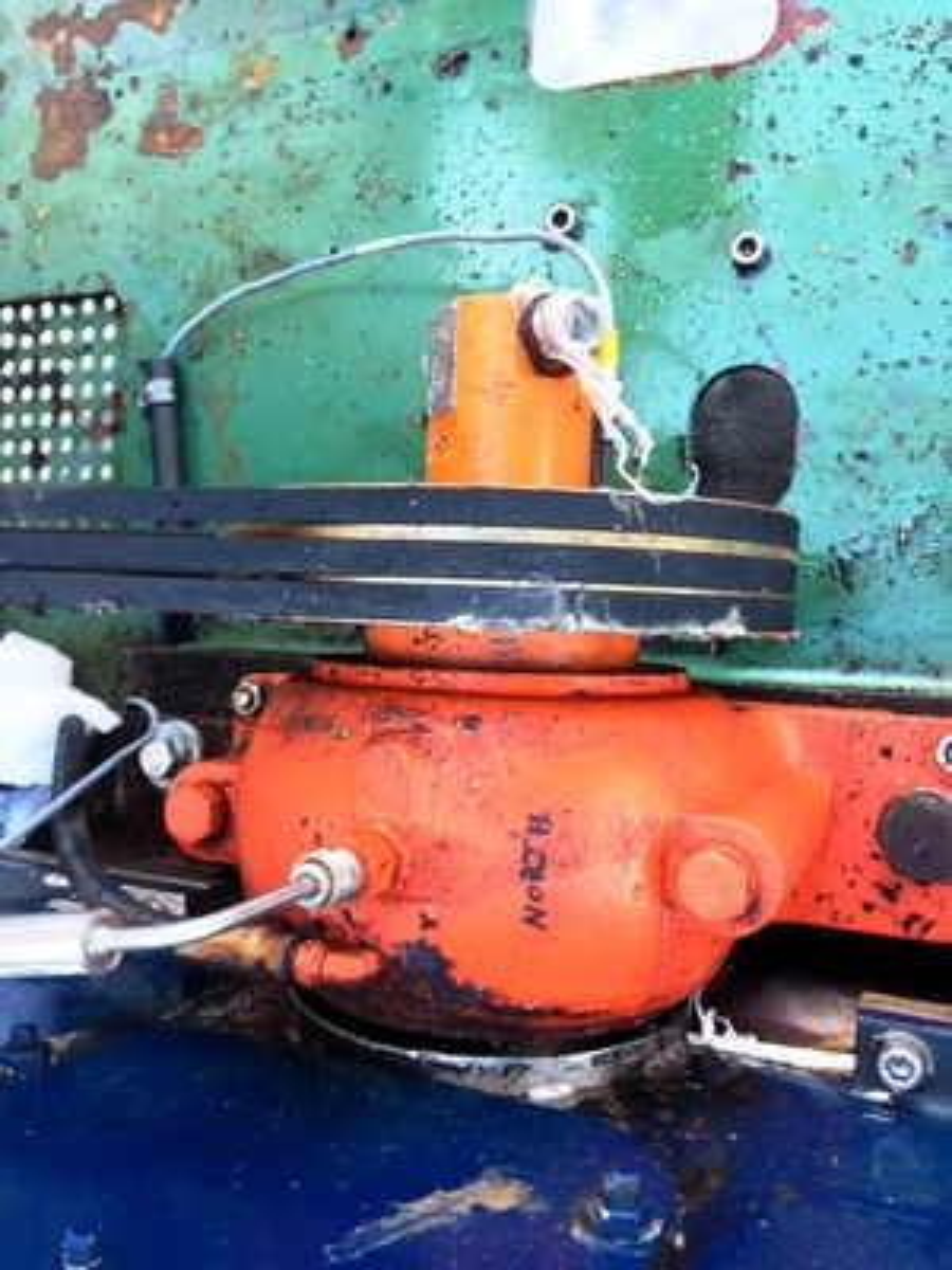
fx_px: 1063
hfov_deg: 48.2
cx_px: 476
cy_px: 635
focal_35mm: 29
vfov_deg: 61.7
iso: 40
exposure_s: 1/120
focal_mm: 4.15
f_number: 2.2
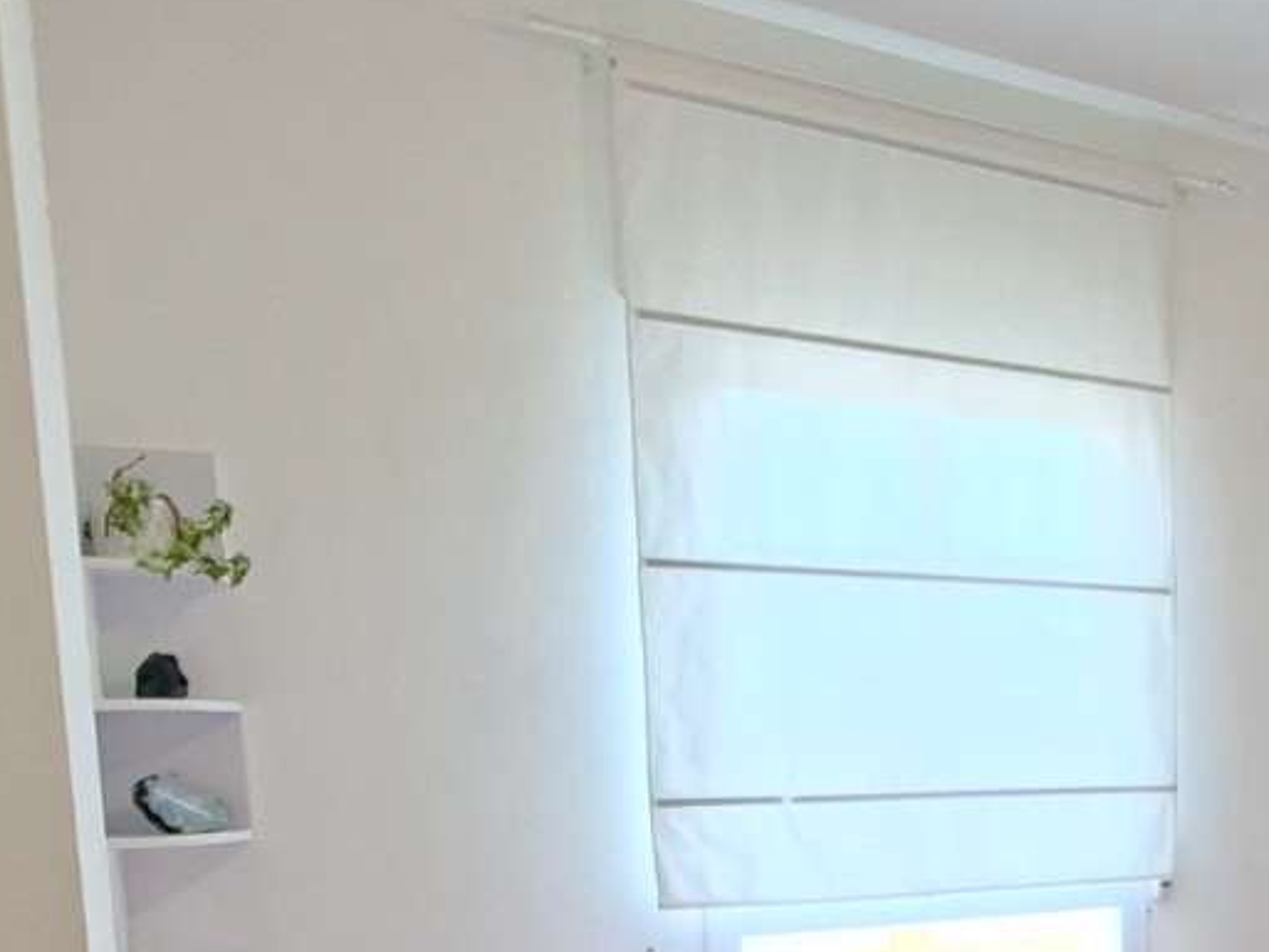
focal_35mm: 38
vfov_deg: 35.0
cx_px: 1192
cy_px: 899
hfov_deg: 43.7
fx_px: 1393
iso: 200
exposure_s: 1/24
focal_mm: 1.74
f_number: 2.2
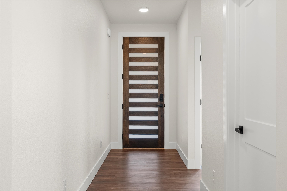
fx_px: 243
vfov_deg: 43.0
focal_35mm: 30
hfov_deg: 61.1
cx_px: 144
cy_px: 96
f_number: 8
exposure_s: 1/13
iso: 400
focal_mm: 30.5
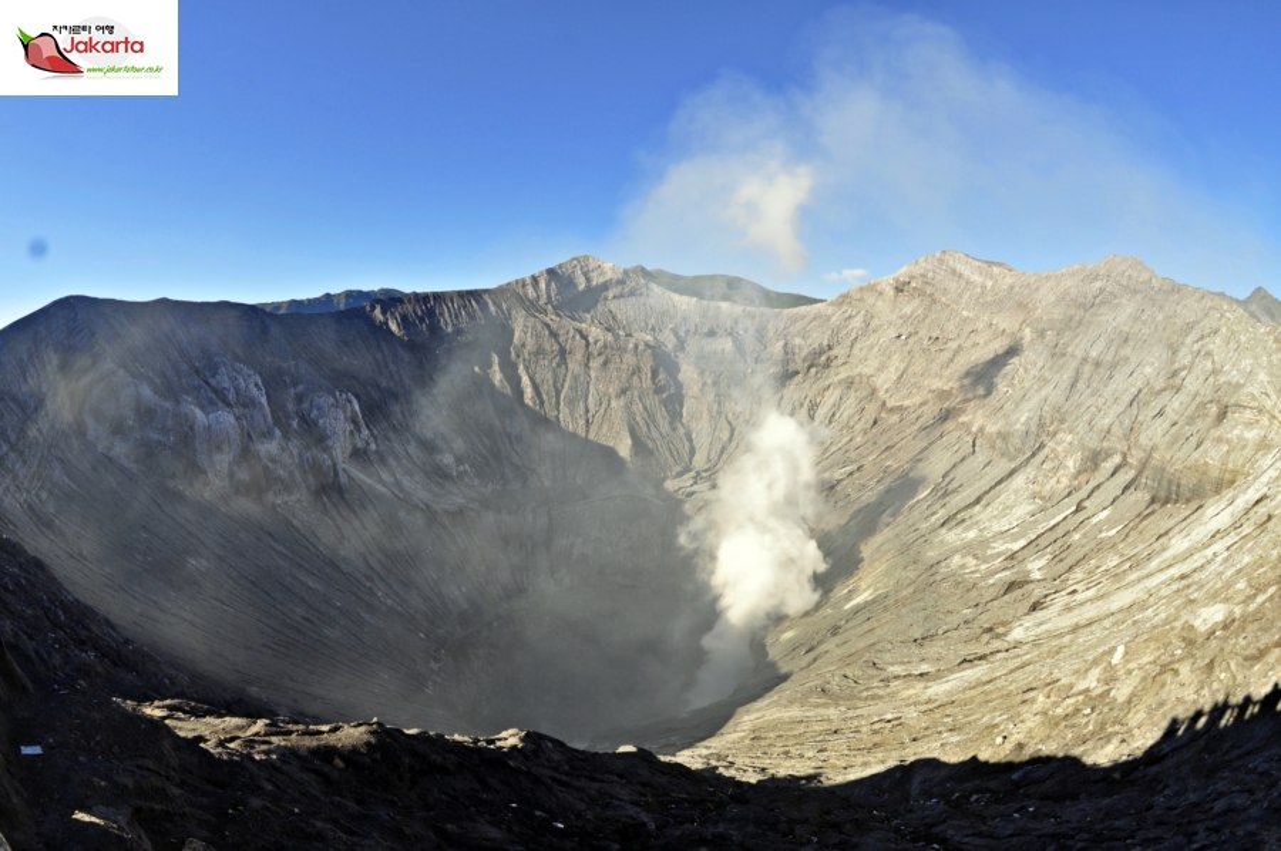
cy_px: 426
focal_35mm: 16
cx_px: 640
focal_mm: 10.5
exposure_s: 1/250
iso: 220
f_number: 10
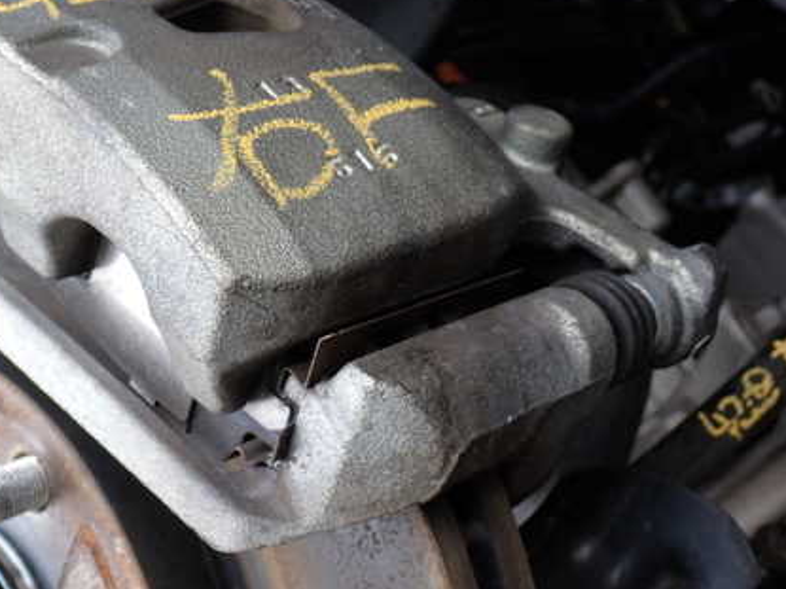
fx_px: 1544
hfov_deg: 28.4
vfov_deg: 21.6
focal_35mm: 68
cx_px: 269
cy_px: 216
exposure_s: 1/125
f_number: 3.1
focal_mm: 8.4
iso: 125
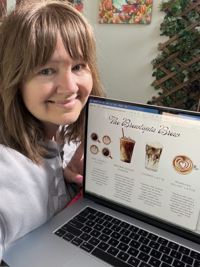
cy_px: 134
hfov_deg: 46.8
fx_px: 231
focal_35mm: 30
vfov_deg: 60.0
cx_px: 100
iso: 100
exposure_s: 1/60
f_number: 1.9
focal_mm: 2.71
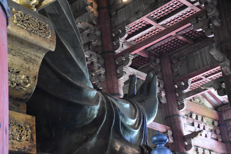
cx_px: 116
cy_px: 77
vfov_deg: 17.5
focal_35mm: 78
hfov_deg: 26.0
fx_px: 500
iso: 10000
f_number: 4.8
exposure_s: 1/60
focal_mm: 52
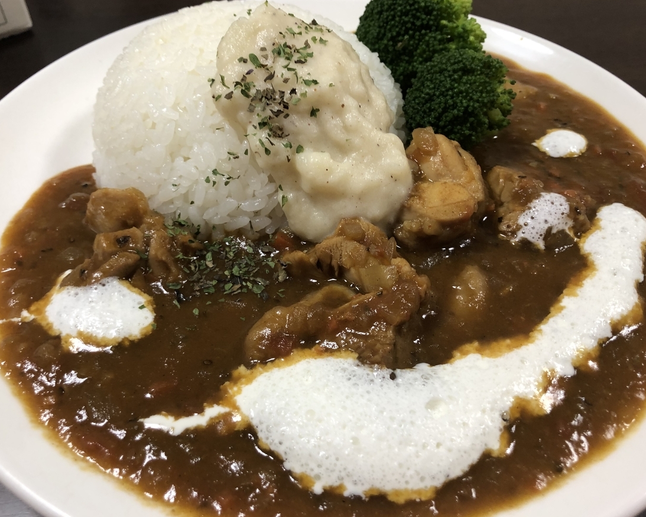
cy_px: 253
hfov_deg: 58.7
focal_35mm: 30
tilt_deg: -47.5
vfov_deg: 48.5
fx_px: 574
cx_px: 301
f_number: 1.8
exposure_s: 1/17
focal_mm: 3.99
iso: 40
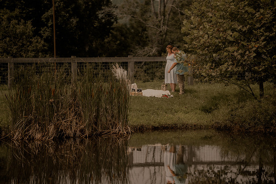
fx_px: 1188
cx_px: 138
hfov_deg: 13.3
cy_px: 92
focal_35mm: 155
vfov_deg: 8.8
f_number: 2.8
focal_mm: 155
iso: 125
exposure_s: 1/1600
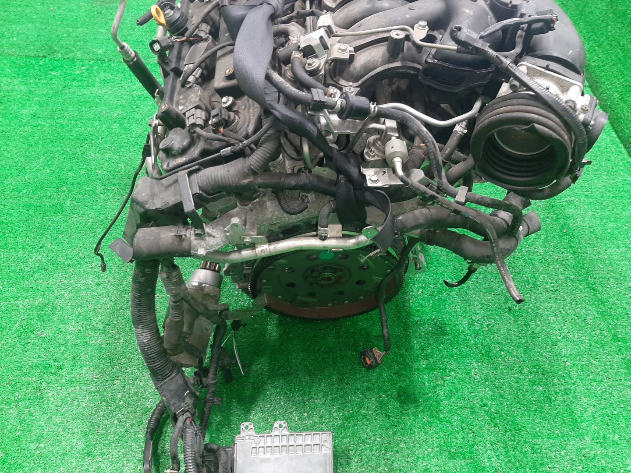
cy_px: 236
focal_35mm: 26
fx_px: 474
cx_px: 316
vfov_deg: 53.1
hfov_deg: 67.3
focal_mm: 3.93
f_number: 1.7
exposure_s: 1/33
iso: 183
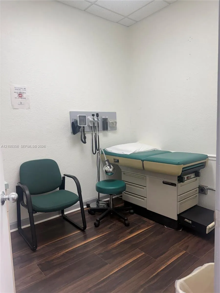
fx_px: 203
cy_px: 146
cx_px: 110
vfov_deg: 71.6
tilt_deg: -5.2
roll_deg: +1.6
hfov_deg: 56.8
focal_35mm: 24
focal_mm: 6.76
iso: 125
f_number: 1.78
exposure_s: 1/120
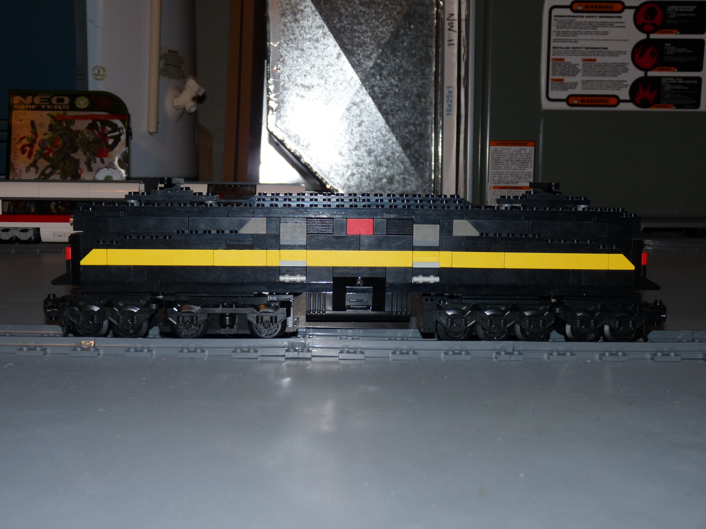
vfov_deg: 32.9
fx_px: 897
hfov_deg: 42.9
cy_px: 264
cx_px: 353
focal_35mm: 44
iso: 100
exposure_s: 1/30
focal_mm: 7.8
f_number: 3
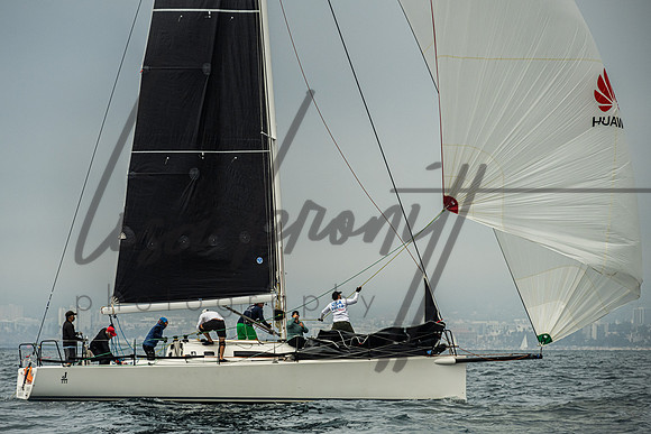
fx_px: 3502
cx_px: 291
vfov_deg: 7.1
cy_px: 233
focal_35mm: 194
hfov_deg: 10.6
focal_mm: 170
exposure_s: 1/2000
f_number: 6.3
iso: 400
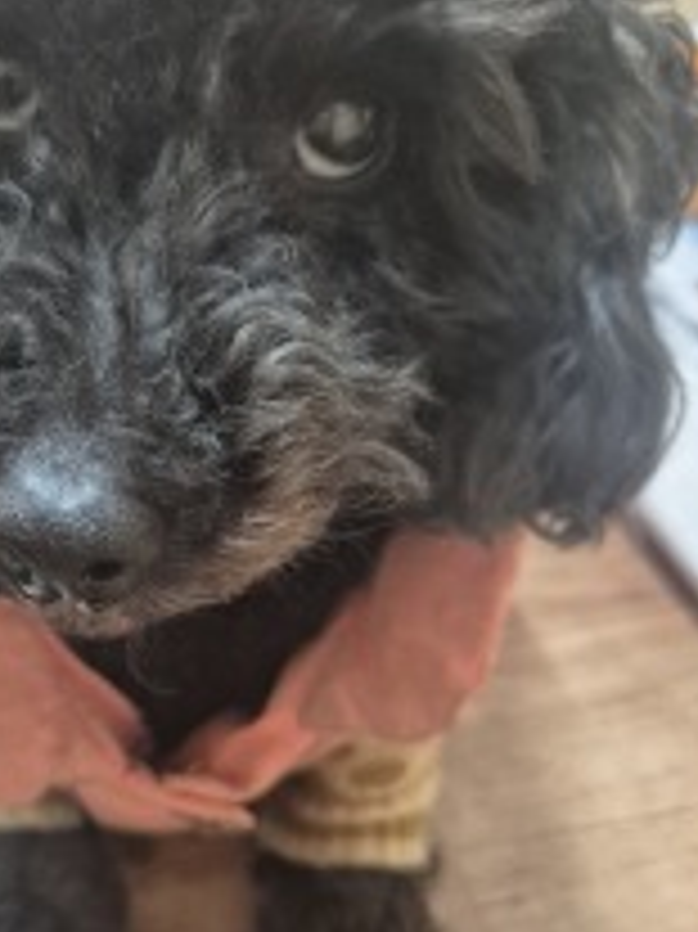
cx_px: 185
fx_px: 1077
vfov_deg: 46.5
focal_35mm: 40
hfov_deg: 35.2
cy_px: 563
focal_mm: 5.4
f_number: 1.8
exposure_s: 1/60
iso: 1000
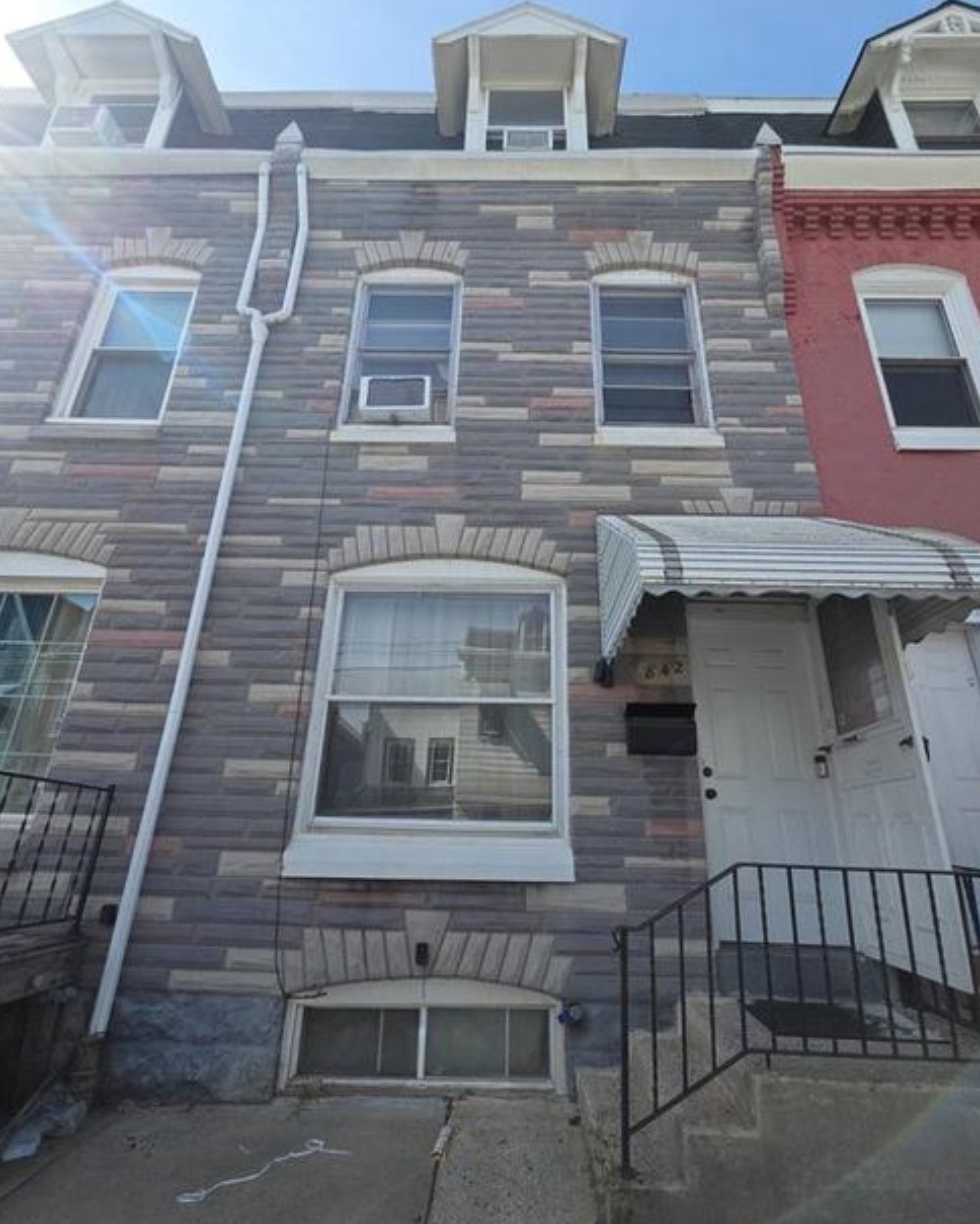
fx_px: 507
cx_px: 498
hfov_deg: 88.0
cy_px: 660
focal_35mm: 14
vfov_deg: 100.5
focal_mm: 2.2
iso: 50
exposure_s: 1/1076
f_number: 2.2
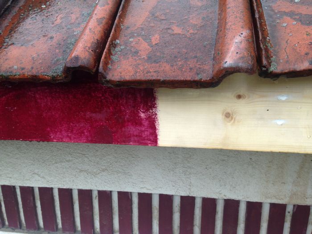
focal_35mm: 33
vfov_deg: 42.9
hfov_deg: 55.4
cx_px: 156
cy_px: 117
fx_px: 297
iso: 50
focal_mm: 4.12
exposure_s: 1/338
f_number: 2.4
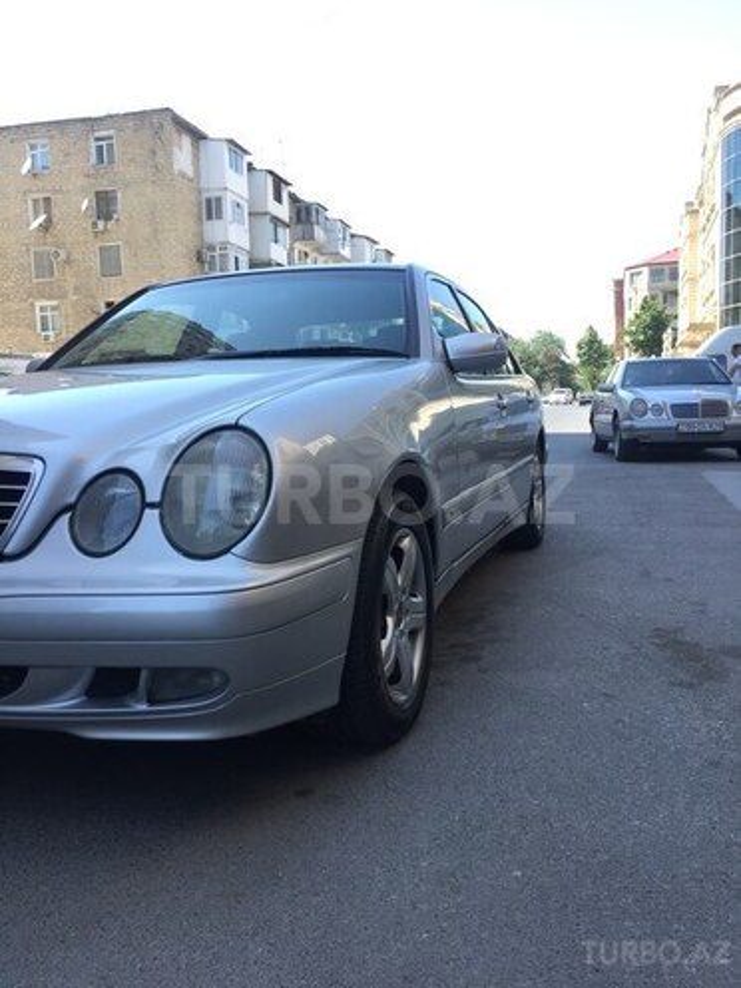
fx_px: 828
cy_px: 494
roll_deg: +1.8
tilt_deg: -4.5
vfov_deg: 61.7
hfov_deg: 48.2
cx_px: 370
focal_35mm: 29
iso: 32
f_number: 2.2
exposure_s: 1/363
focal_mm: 4.15
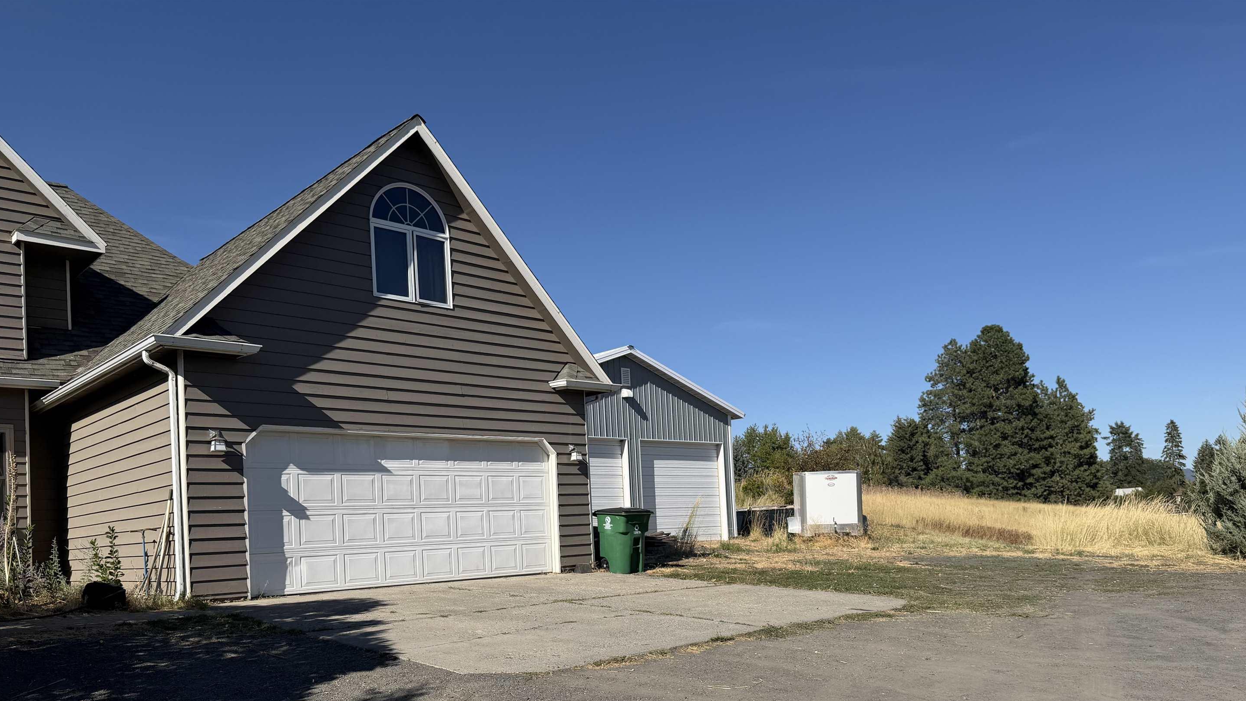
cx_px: 608
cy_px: 499
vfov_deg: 40.7
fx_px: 925
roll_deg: +2.7
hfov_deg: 67.9
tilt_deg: +2.3
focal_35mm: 28
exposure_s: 1/6173
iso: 80
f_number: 1.78
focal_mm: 6.76
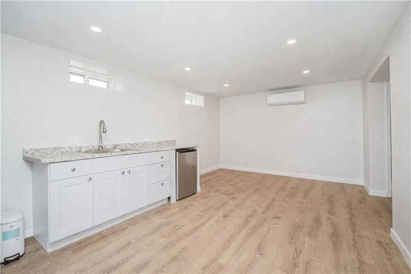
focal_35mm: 16
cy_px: 137
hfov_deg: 96.8
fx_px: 183
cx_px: 206
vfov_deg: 73.7
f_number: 4
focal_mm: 16
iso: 64
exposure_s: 1/30
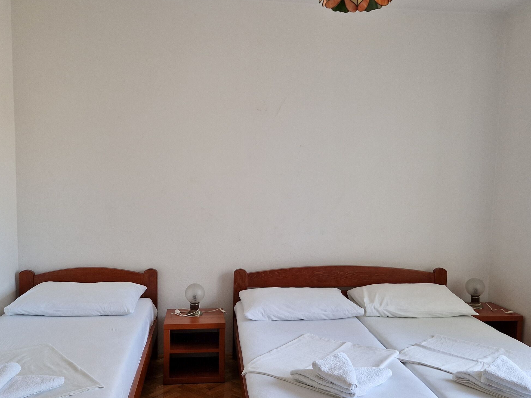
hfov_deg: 55.3
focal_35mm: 33
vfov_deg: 42.9
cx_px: 260
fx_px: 506
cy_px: 226
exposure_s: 1/180
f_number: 1.8
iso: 100
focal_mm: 5.4
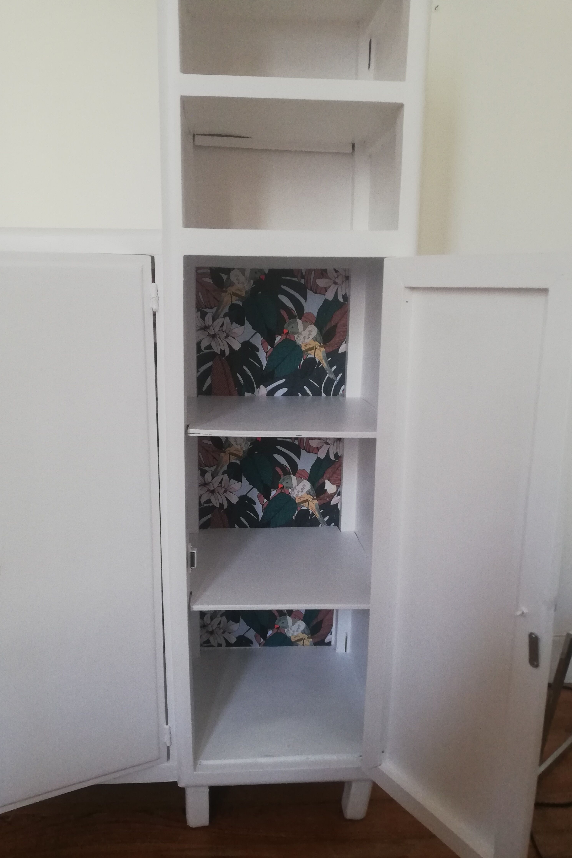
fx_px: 667
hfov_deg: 46.4
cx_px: 268
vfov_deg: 65.5
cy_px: 442
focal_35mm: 28
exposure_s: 1/33.3
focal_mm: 3.81
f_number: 2.2
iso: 250
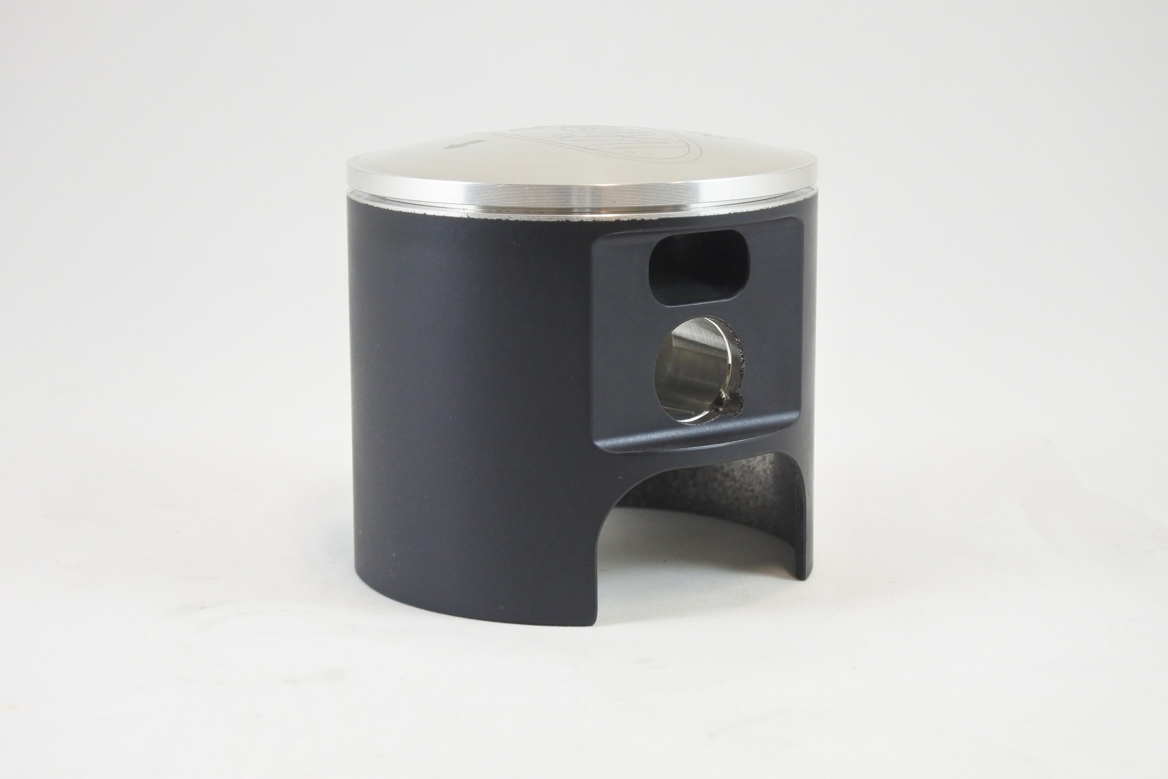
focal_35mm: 61
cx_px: 584
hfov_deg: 32.9
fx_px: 1979
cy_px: 390
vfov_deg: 22.3
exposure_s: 1/125
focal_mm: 22.7
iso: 800
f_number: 5
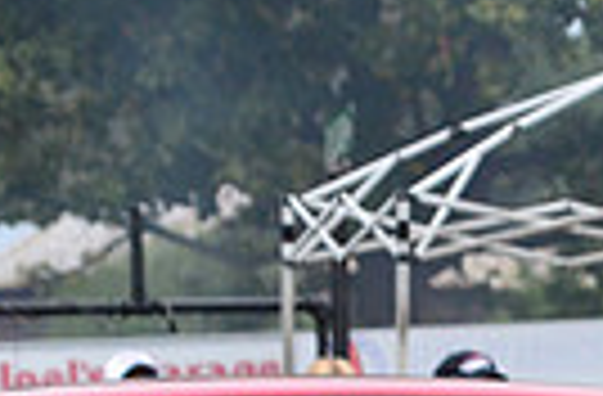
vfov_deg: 1.7
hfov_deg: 2.5
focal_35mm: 814
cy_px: 792
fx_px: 13574
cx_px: 662
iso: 1000
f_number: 9
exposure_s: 1/1250
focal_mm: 125
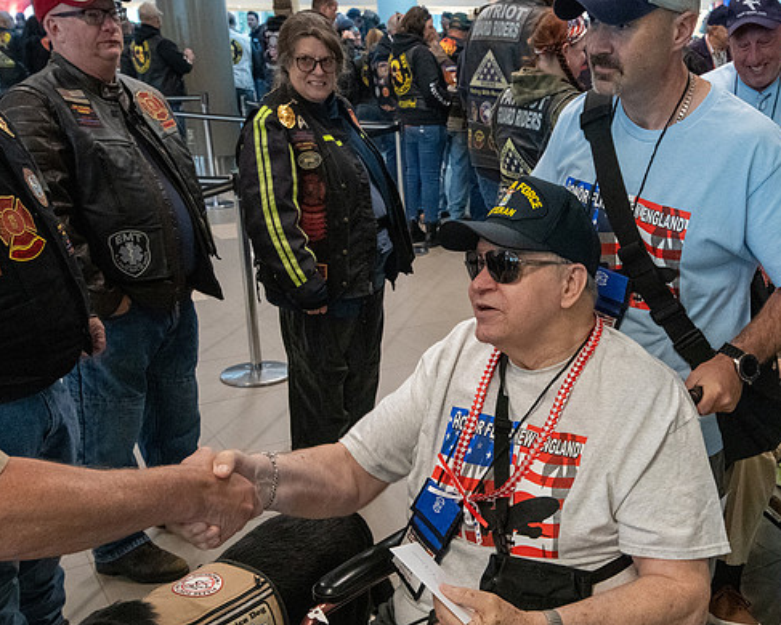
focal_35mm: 41
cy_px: 385
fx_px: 948
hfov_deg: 43.7
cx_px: 563
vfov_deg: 36.3
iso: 8000
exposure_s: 1/100
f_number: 7.1
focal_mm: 26
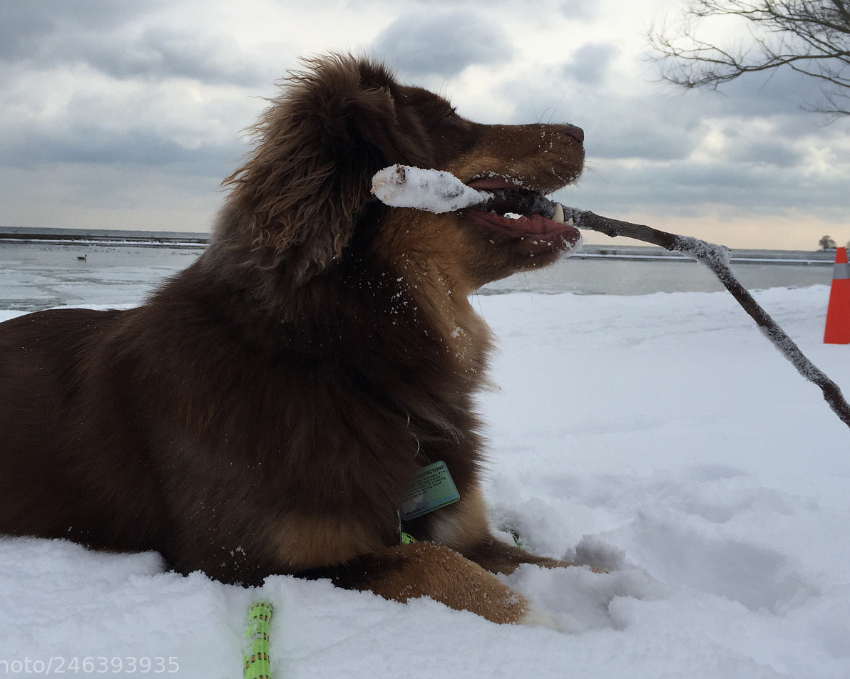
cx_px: 377
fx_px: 956
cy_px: 294
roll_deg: -1.4
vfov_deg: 39.1
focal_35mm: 38
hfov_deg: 47.9
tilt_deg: -3.7
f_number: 2.2
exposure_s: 1/2639
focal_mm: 4.15
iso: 32
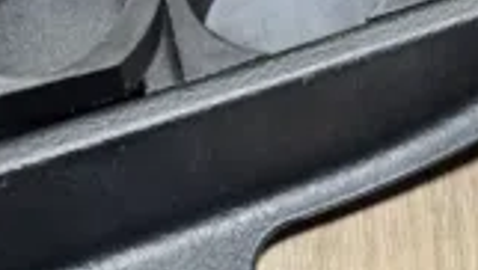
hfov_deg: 31.9
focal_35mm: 65
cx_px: 344
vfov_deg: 15.1
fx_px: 825
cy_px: -267
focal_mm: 6.76
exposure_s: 1/30
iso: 1000
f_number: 1.78
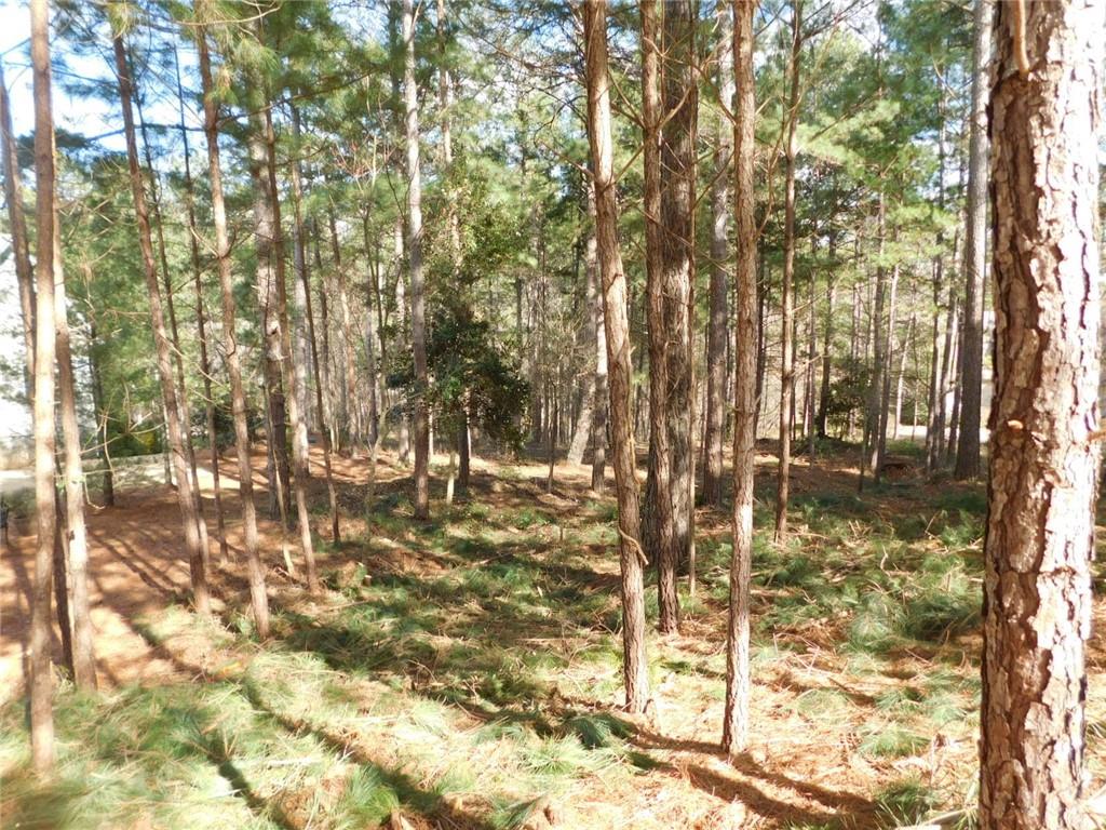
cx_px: 553
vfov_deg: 58.9
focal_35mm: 23
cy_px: 415
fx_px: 735
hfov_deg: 73.9
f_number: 3
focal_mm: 4
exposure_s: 1/200
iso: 125
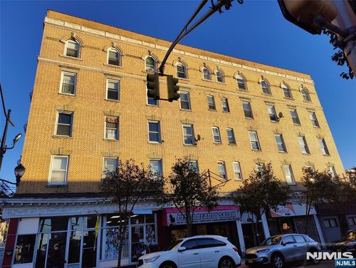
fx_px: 237
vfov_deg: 59.0
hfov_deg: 73.9
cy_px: 134
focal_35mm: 23
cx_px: 178
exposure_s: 1/2247
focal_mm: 6.06
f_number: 1.8
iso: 64
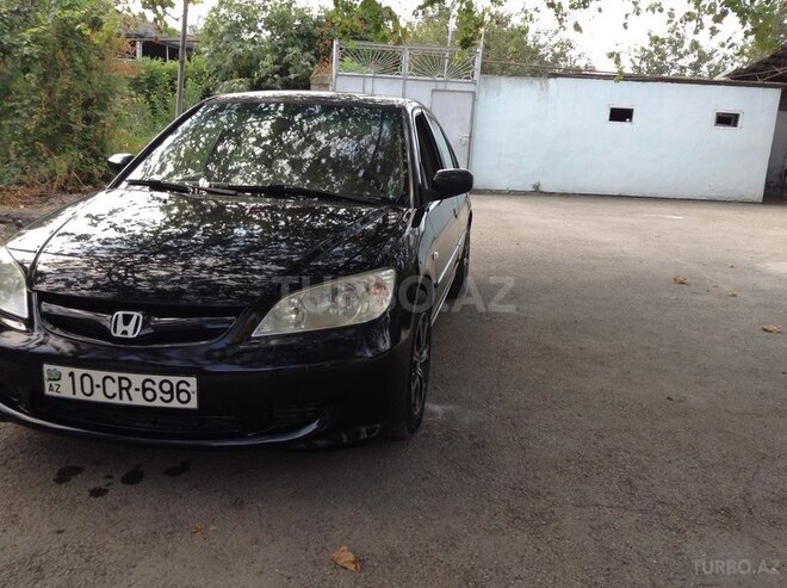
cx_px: 394
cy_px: 294
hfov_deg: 55.4
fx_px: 749
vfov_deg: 42.8
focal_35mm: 33
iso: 25
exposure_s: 1/178
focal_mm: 3.3
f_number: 2.4
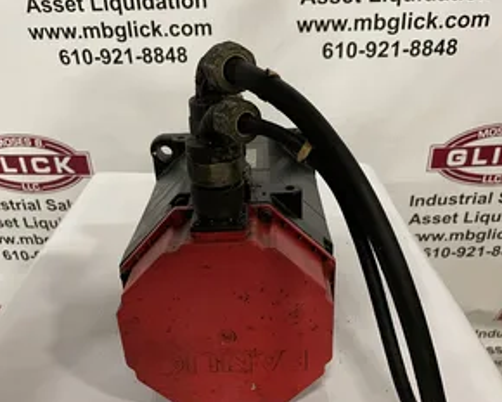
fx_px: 520
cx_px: 253
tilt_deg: -29.4
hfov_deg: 51.5
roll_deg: +2.2
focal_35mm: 35
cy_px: 246
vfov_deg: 42.0
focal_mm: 4.2
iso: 400
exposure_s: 1/60
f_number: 1.6
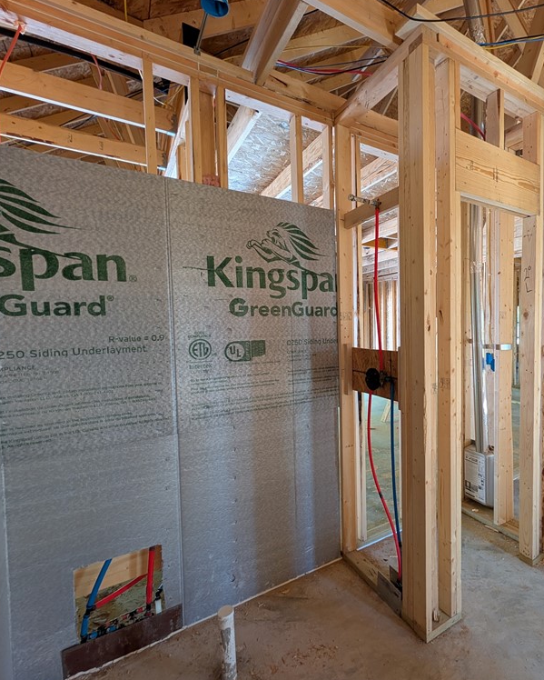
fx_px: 322
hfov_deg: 78.1
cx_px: 357
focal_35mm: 16
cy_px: 339
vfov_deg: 93.1
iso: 124
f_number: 1.7
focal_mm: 2.02
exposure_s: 1/45.1
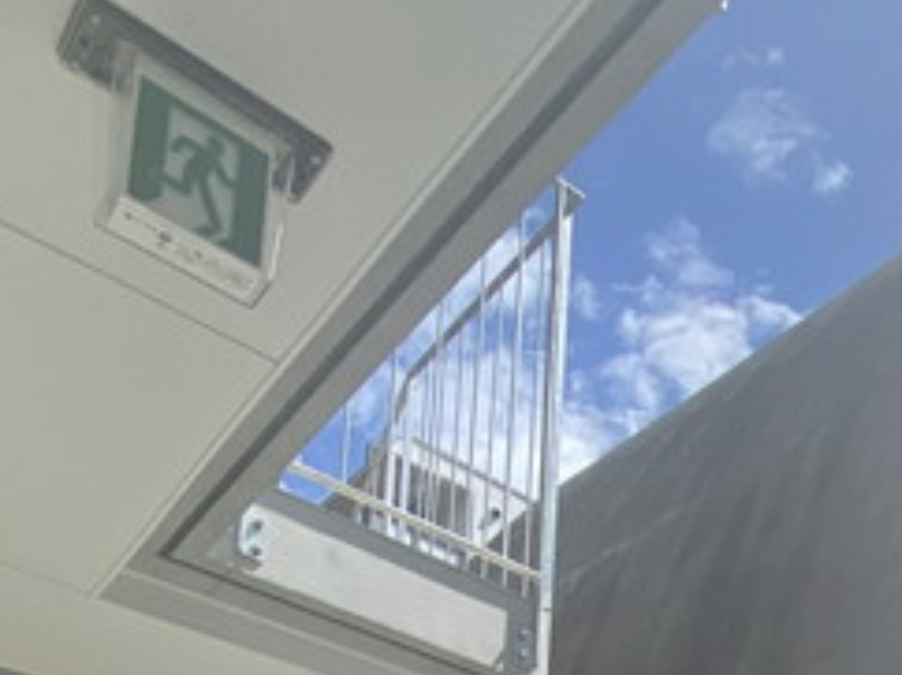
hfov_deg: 41.8
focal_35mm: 43
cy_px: 1100
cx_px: 734
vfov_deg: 23.7
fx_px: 1119
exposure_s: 1/1845
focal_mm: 1.54
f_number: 2.4
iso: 20
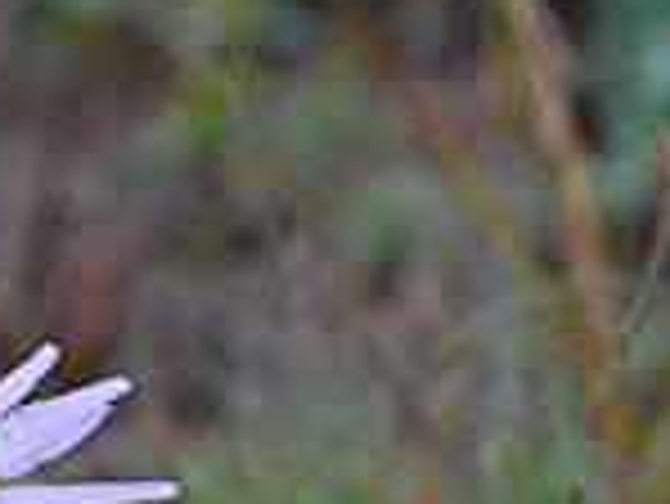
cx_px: -495
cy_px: 243
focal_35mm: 932
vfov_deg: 1.6
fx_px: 18054
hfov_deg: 2.1
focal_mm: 120
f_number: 5.6
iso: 450
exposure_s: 1/320
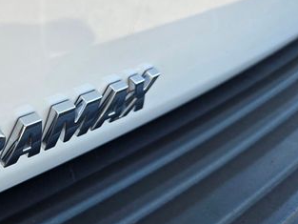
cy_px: 141
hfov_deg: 37.0
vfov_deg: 30.8
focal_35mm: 47
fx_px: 405
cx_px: 12
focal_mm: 5.4
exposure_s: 1/226
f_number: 1.8
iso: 25
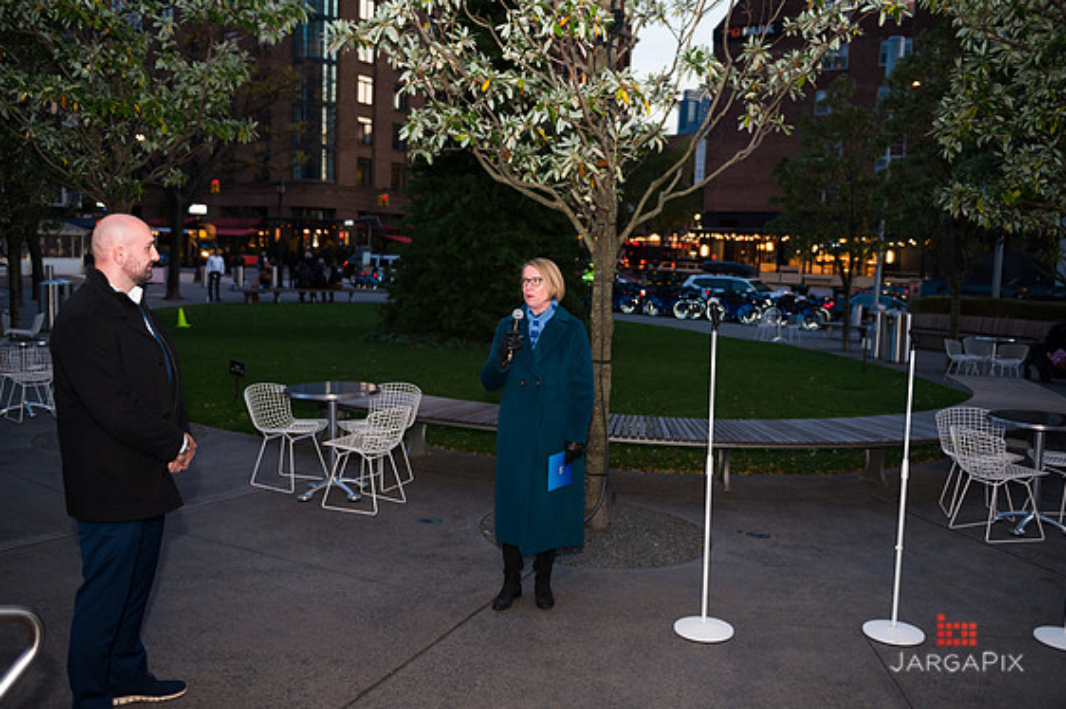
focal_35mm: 32
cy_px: 347
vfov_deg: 41.1
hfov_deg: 58.7
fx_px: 947
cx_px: 522
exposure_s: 1/200
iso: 1600
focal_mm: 31
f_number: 4
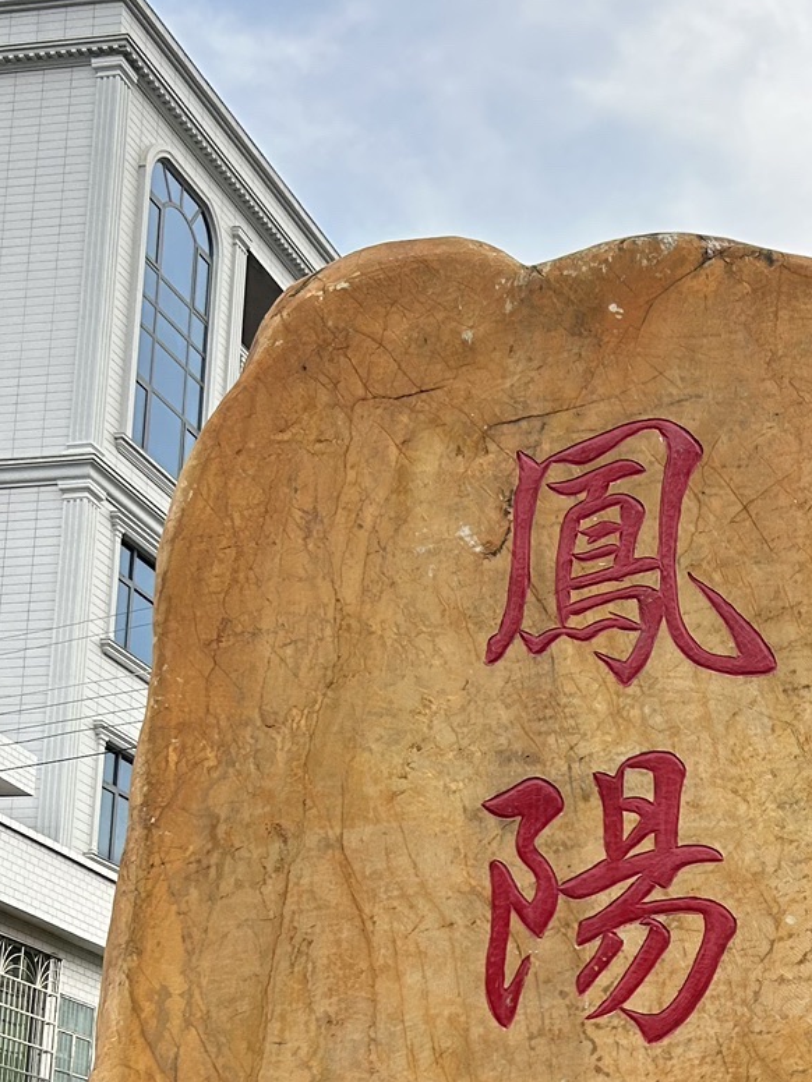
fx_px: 2096
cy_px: 1009
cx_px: 876
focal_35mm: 67
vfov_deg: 27.7
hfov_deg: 20.9
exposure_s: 1/513
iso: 50
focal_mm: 5.7
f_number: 1.5
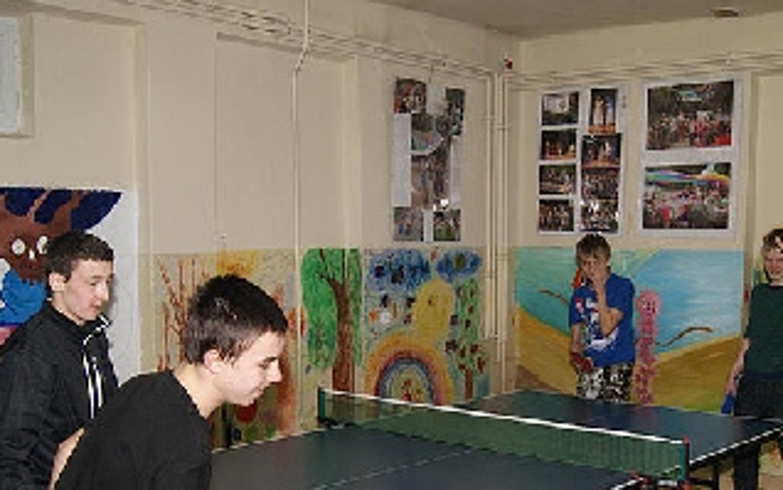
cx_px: 458
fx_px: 1025
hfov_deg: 41.7
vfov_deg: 26.6
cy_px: 358
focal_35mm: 48
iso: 400
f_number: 5.6
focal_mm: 20
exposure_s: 1/60
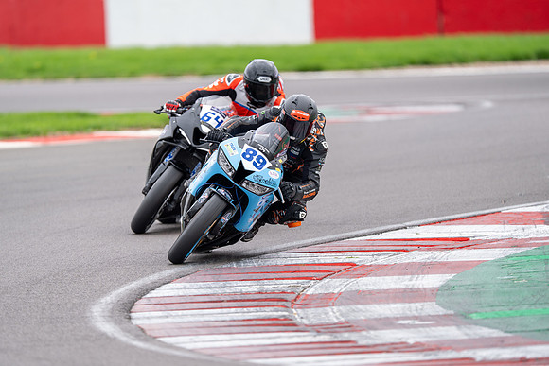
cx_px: 265
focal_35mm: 620
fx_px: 9461
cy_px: 189
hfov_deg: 3.3
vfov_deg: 2.2
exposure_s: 1/500
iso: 160
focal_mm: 600
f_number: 4
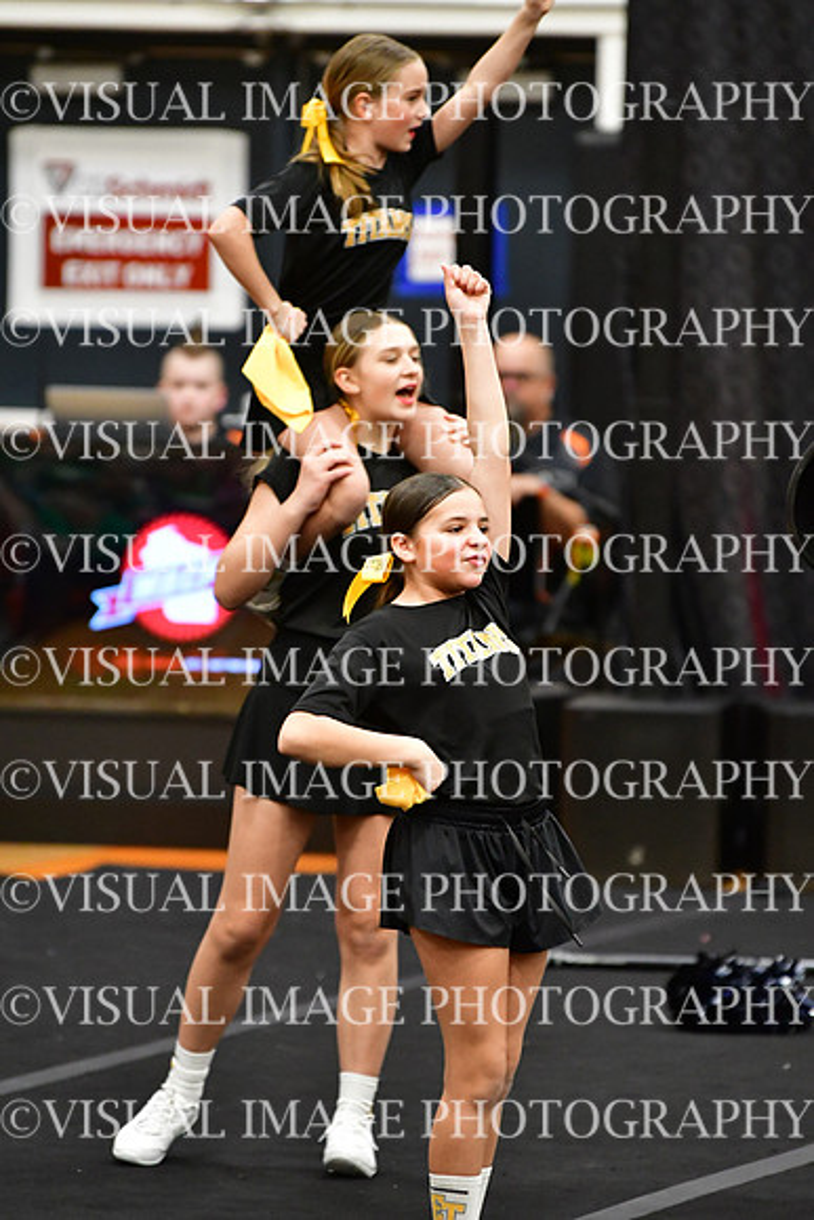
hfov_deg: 4.6
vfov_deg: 6.9
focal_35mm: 300
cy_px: 610
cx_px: 407
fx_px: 10168
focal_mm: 200
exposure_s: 1/500
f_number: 3.2
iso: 5000
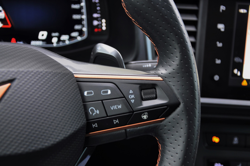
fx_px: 416
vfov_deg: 22.6
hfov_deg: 33.4
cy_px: 83
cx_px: 125
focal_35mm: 60
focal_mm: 40
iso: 250
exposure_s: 1/13
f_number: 4.5
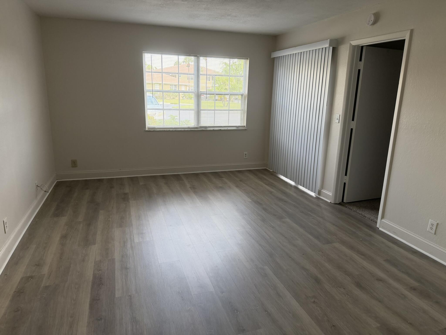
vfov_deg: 56.8
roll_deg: -1.3
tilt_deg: -14.2
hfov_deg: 71.6
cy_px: 168
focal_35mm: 24
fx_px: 309
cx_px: 223
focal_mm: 6.76
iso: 200
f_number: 1.78
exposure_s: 1/175
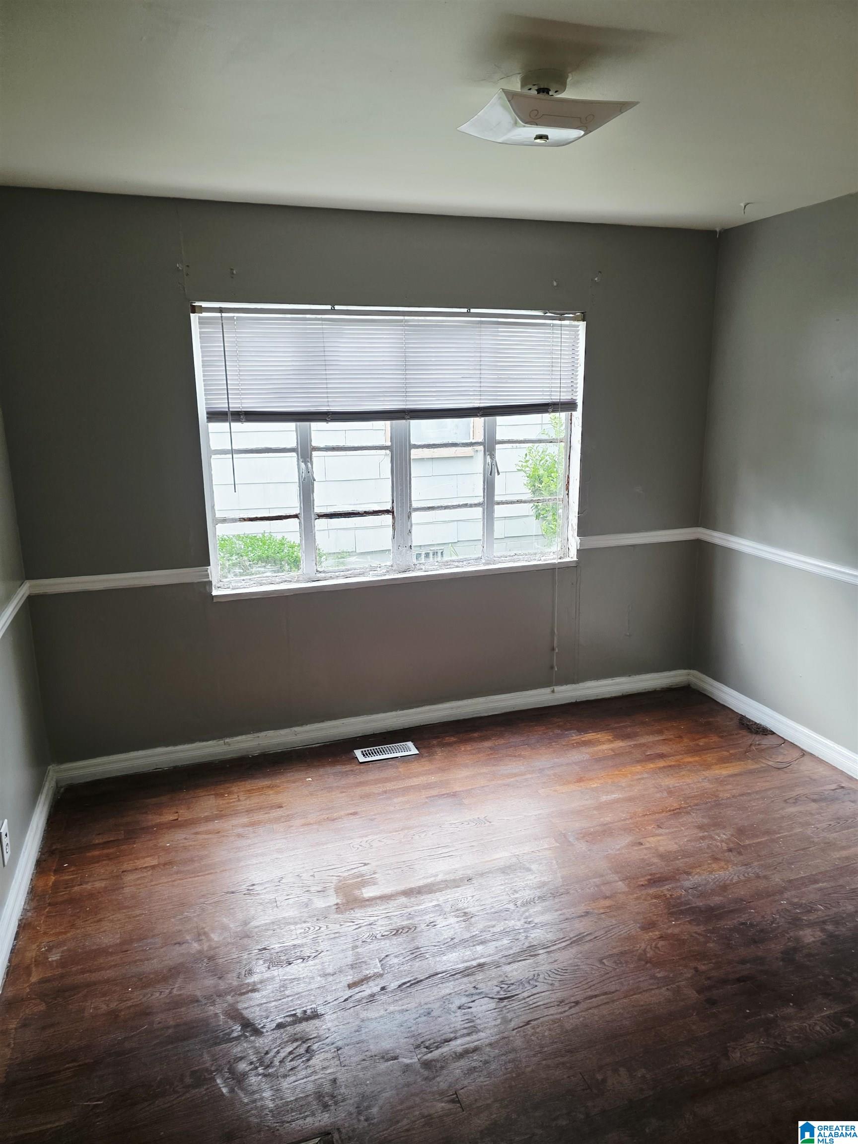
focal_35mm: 23
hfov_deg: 58.9
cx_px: 429
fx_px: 760
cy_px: 572
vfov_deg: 73.9
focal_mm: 6.3
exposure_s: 1/120
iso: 200
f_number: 1.7
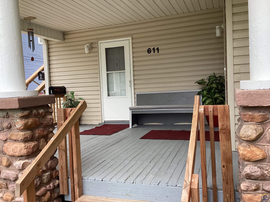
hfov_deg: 58.4
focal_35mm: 31
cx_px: 135
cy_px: 101
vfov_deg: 45.4
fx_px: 242
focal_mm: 3.3
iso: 40
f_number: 2.4
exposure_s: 1/120
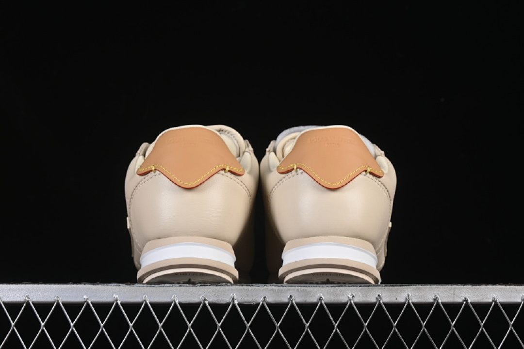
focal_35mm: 75
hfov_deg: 27.0
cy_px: 174
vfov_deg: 18.2
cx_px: 262
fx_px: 1092
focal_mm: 50
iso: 160
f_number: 8
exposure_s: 1/80
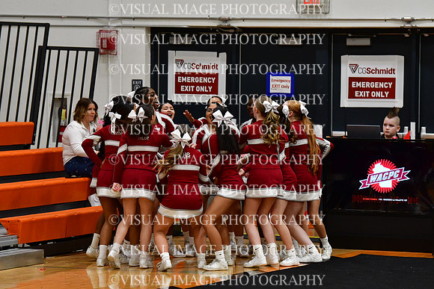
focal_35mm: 225
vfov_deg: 6.1
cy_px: 144
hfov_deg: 9.1
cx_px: 217
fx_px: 2713
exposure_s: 1/500
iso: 4000
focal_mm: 150
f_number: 4
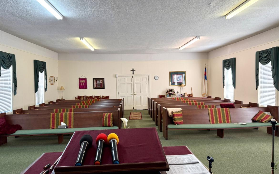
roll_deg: +1.5
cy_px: 90
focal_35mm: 26
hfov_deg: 70.4
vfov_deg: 47.6
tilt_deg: -1.4
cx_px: 139
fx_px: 198
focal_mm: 6.76
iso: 160
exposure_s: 1/60
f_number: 1.78
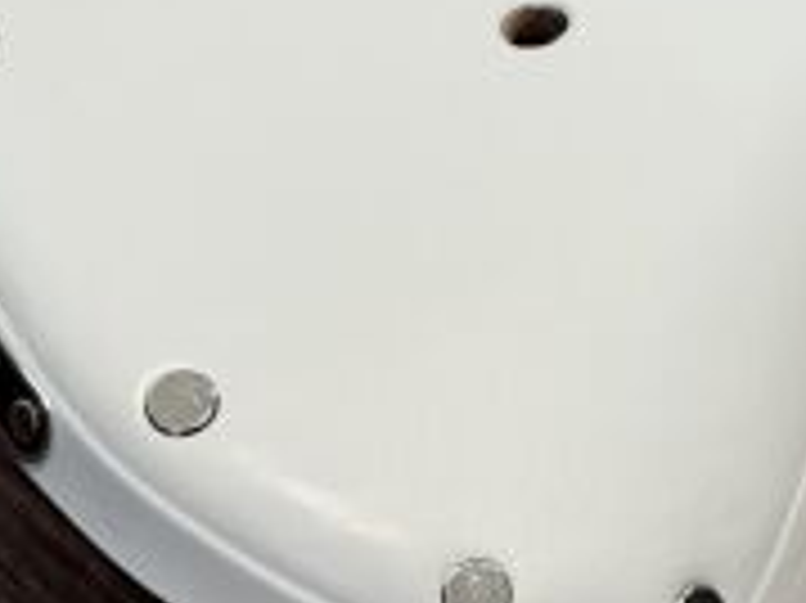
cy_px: 171
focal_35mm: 129
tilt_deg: -51.2
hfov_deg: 15.1
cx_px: 770
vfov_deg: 11.5
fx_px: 3002
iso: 80
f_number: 1.78
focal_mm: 6.76
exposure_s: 1/100
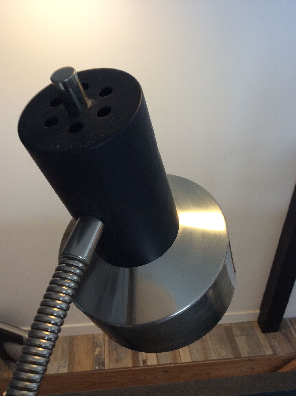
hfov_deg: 44.1
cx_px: 148
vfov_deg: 56.9
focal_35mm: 32
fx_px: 366
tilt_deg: -32.8
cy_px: 198
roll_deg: -1.4
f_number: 2.4
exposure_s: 1/25
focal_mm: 3.3
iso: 80
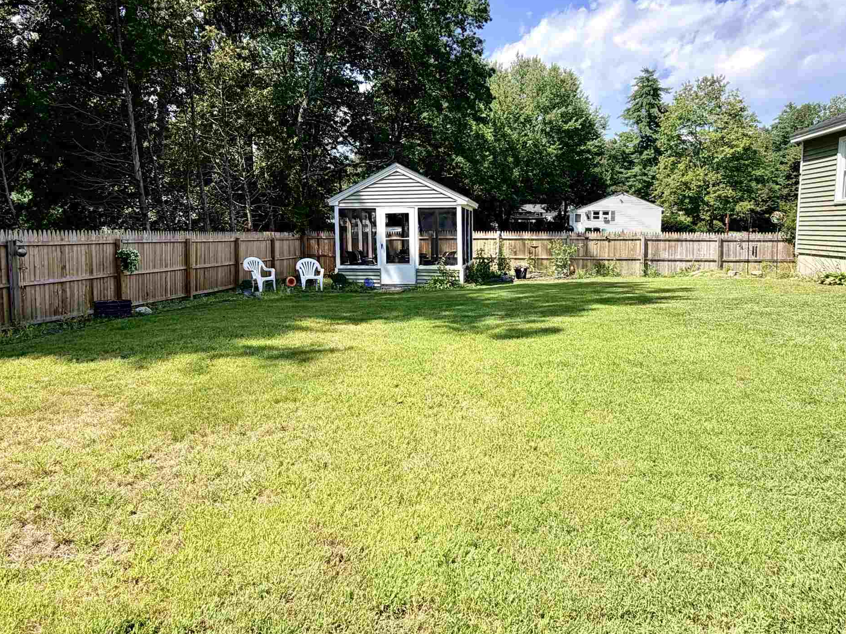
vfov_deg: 58.6
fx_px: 562
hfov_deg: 73.9
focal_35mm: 23
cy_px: 272
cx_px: 425
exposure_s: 1/770
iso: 32
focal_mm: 2.22
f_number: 2.2
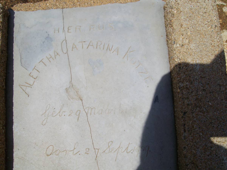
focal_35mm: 36
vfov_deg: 39.7
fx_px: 236
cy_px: 85
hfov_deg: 51.4
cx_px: 114
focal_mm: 6
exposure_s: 1/640
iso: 80
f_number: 4.8
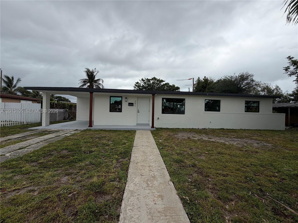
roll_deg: -0.9
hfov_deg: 102.1
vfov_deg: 85.7
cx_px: 149
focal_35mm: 14
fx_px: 121
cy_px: 112
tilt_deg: -0.3
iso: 20
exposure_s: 1/770
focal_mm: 2.22
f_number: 2.2
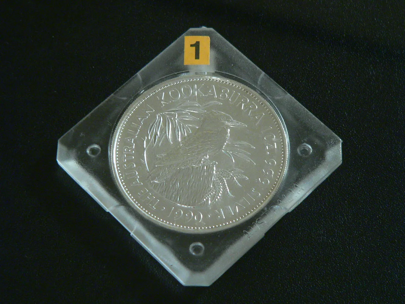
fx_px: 1147
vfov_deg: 15.1
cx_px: 202
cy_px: 152
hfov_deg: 20.0
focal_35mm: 98
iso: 200
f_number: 2.8
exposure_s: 1/15
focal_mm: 16.2
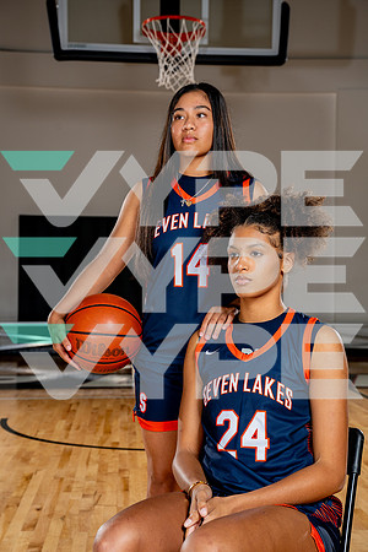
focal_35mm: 55
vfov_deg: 36.2
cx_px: 184
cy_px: 276
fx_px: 843
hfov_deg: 24.6
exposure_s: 1/250
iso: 200
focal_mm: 55
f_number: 5.6
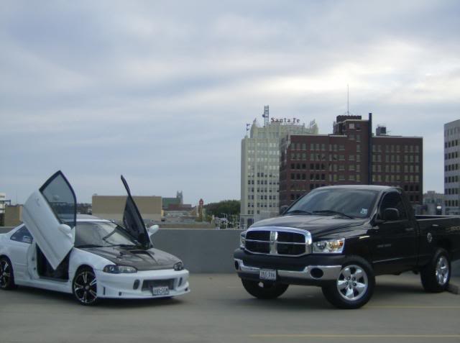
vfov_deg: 26.0
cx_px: 230
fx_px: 742
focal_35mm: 56
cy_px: 172
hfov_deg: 34.4
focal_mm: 9.3
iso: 100
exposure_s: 1/191
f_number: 3.4
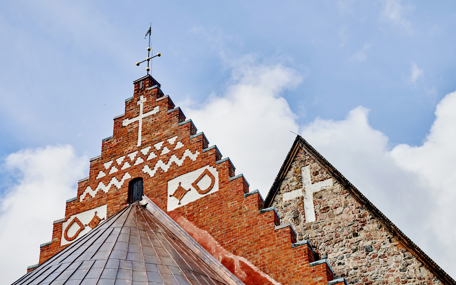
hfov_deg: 33.0
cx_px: 231
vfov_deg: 21.0
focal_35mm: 62
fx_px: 771
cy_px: 148
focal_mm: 60
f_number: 5.6
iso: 200
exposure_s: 1/1000
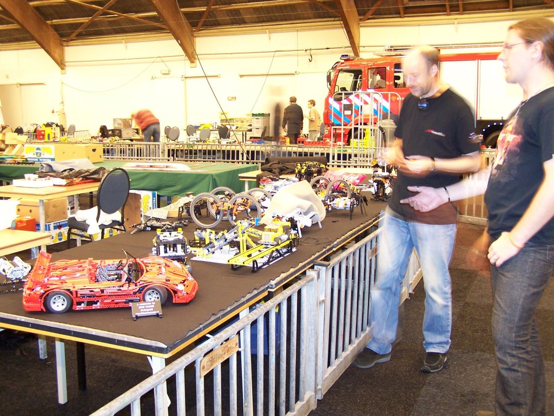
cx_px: 277
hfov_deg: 49.0
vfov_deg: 37.7
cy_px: 208
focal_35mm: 38
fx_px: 608
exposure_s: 1/2
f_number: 2.8
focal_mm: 6.3
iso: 140
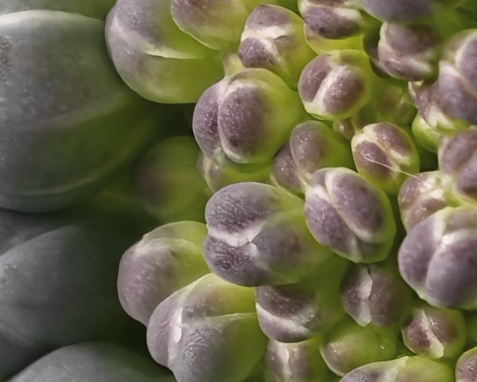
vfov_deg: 0.9
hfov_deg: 1.2
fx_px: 23370
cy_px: 24
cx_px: 315
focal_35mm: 1655
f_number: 2.6
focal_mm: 22.48
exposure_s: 1/250
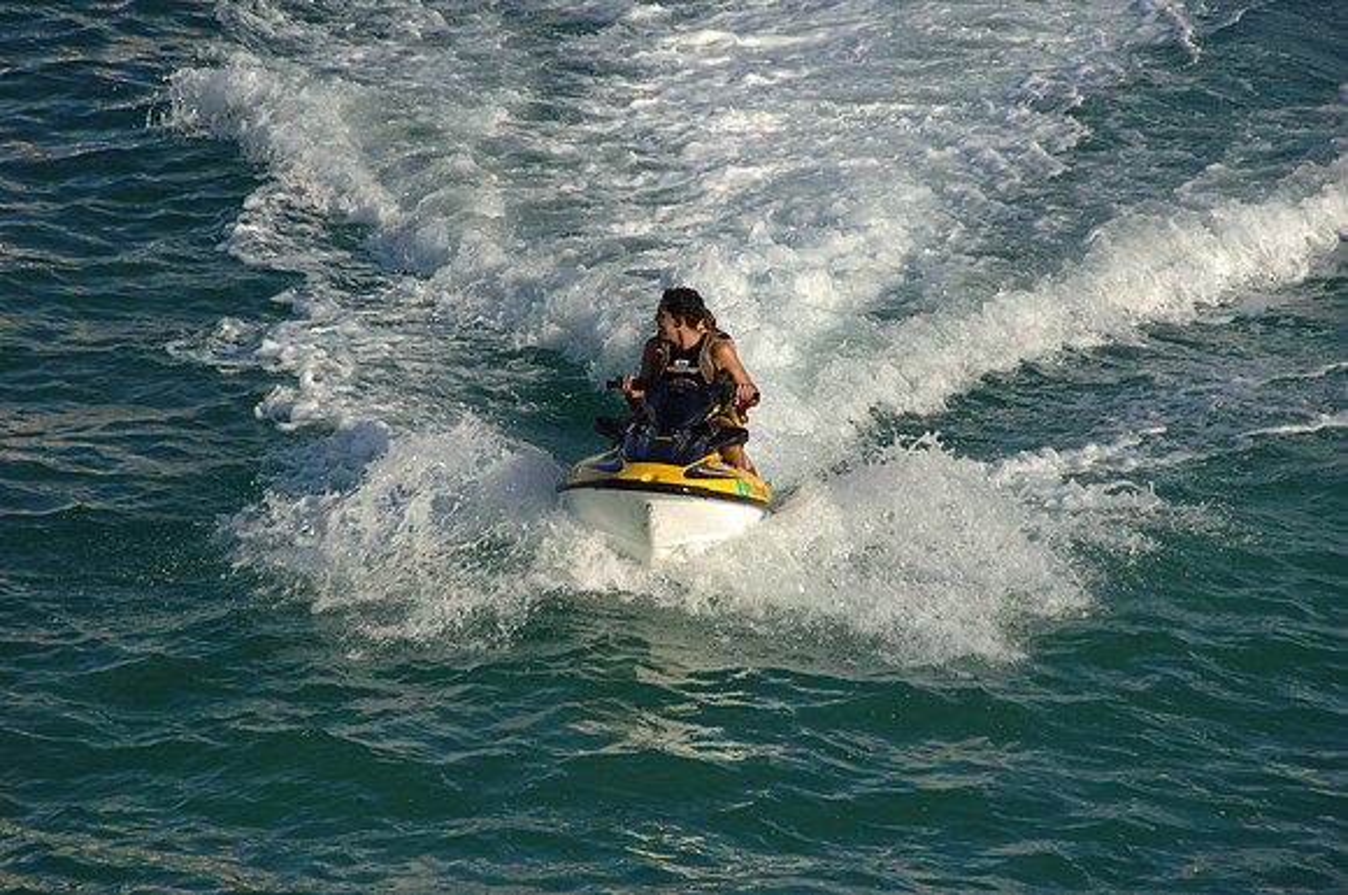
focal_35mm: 300
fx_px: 11218
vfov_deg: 4.6
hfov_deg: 6.9
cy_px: 448
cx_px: 674
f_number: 8.5
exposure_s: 1/250
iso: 100
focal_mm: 200
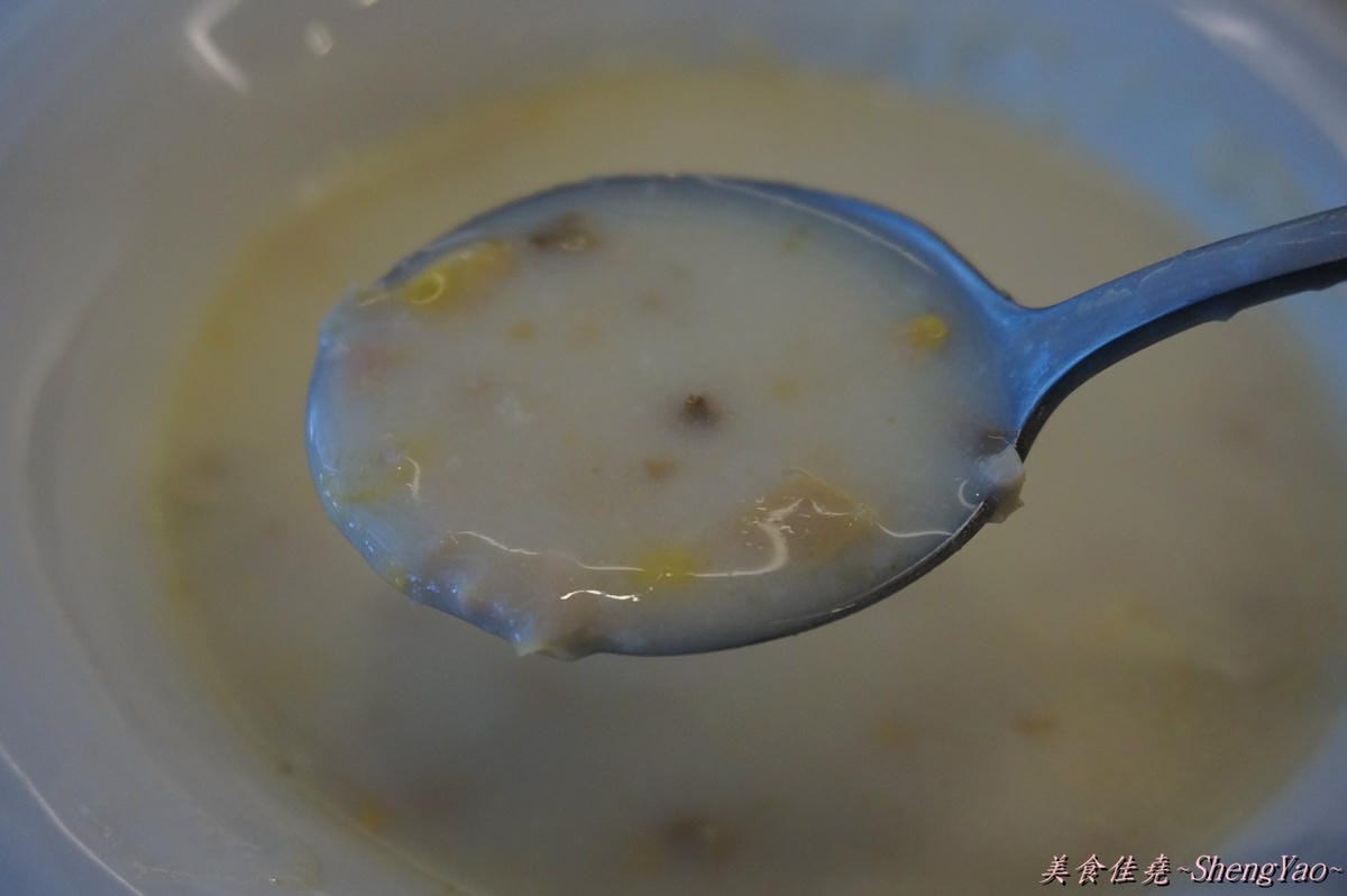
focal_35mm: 52
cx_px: 674
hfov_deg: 37.9
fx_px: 1963
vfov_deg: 25.7
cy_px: 448
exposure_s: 1/160
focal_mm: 35
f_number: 5.6
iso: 1000
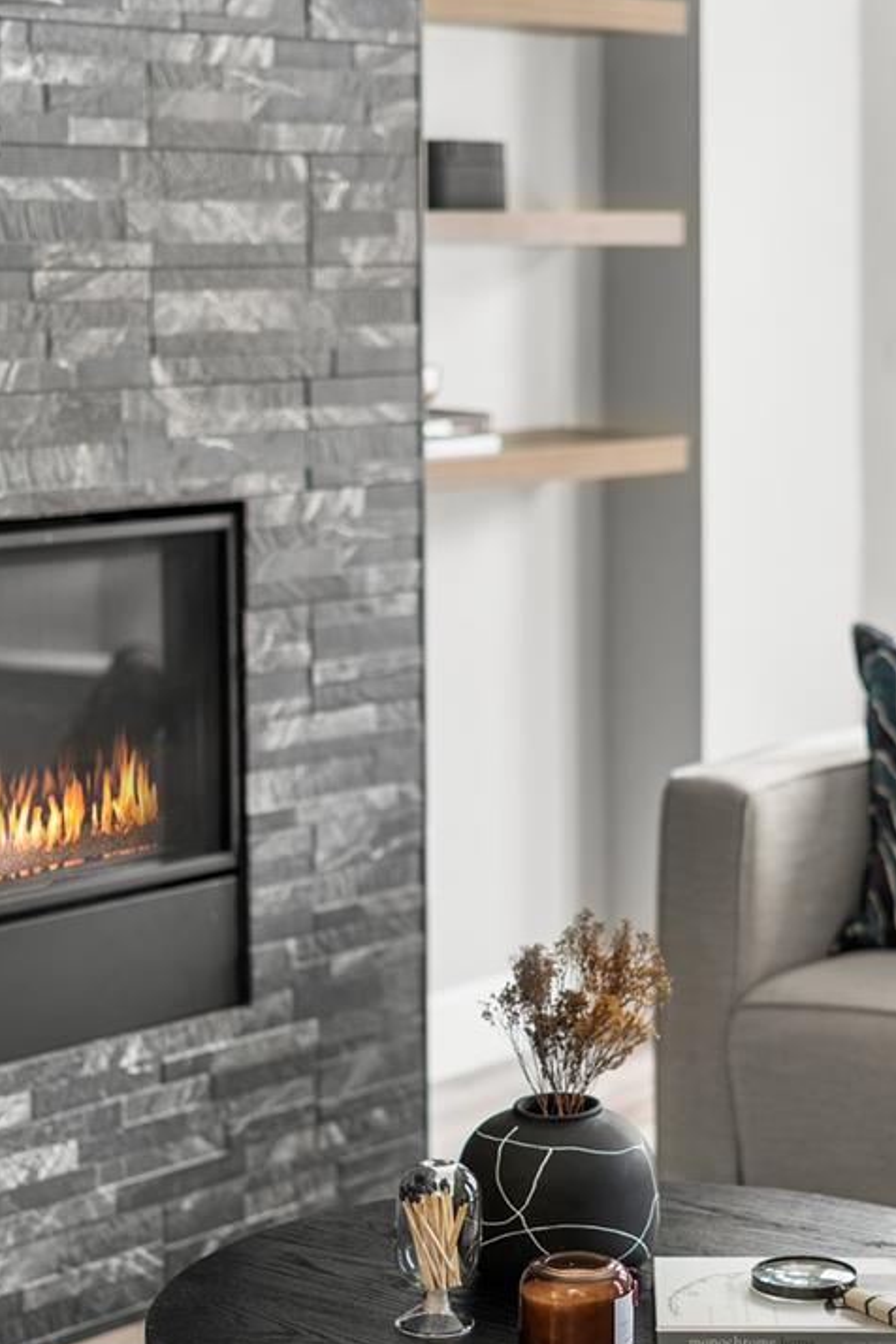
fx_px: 3136
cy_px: 930
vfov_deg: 24.0
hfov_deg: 16.2
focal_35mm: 84
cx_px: 595
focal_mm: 50
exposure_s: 1/8
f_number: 1.8
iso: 160
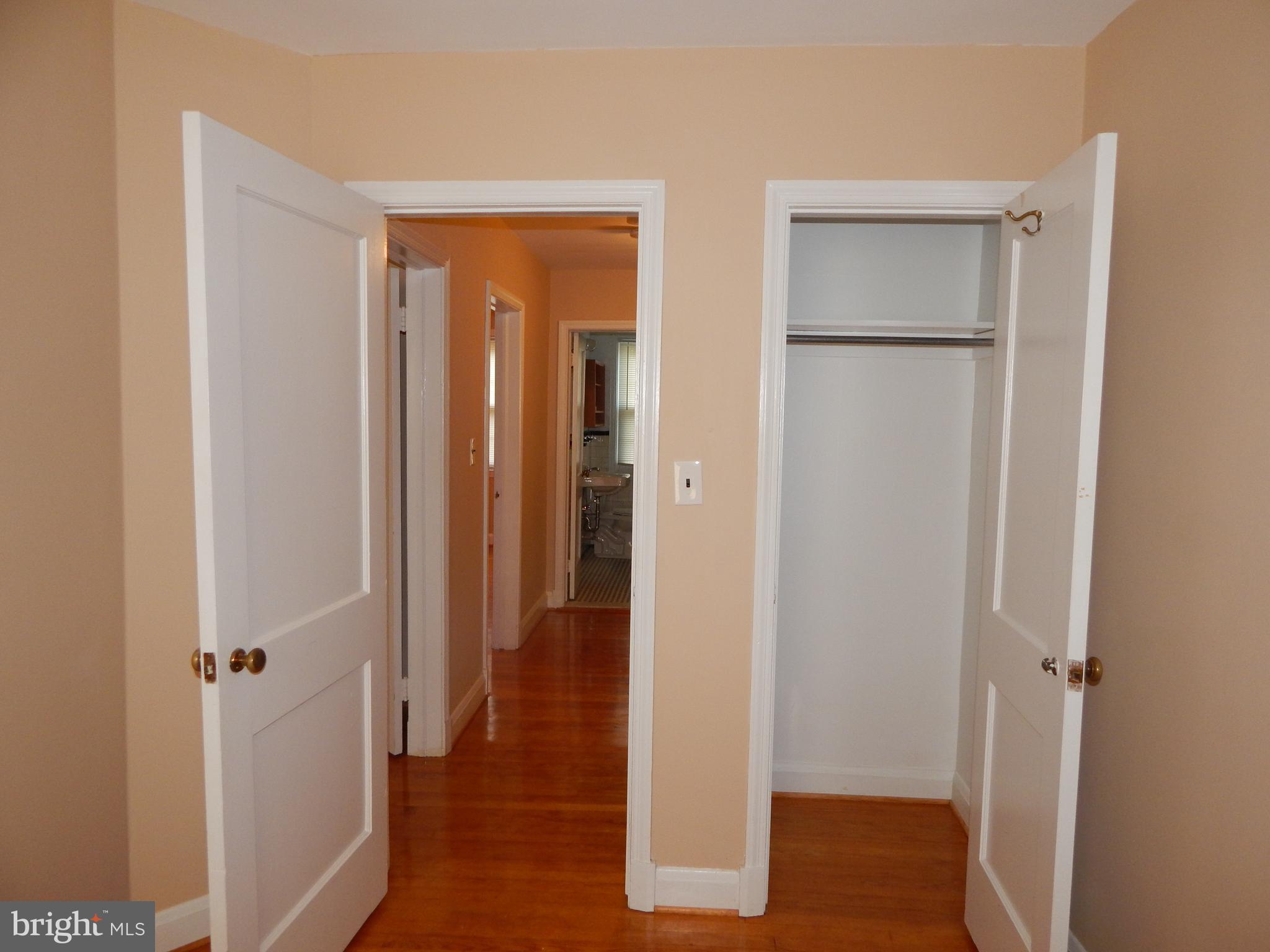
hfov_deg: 76.4
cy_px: 476
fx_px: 807
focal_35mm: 22
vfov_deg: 61.1
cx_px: 635
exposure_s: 1/30
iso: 200
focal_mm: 4
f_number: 3
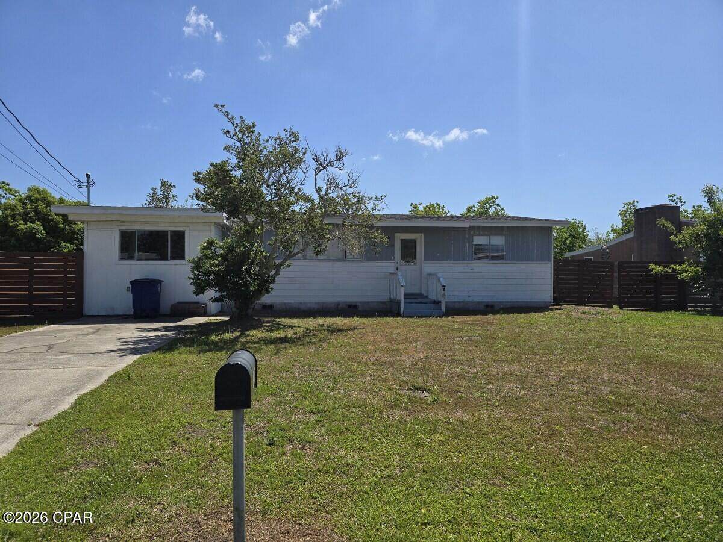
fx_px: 480
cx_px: 362
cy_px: 271
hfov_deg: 73.9
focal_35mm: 23
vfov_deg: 58.9
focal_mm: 6.3
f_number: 1.7
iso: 12
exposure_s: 1/1096
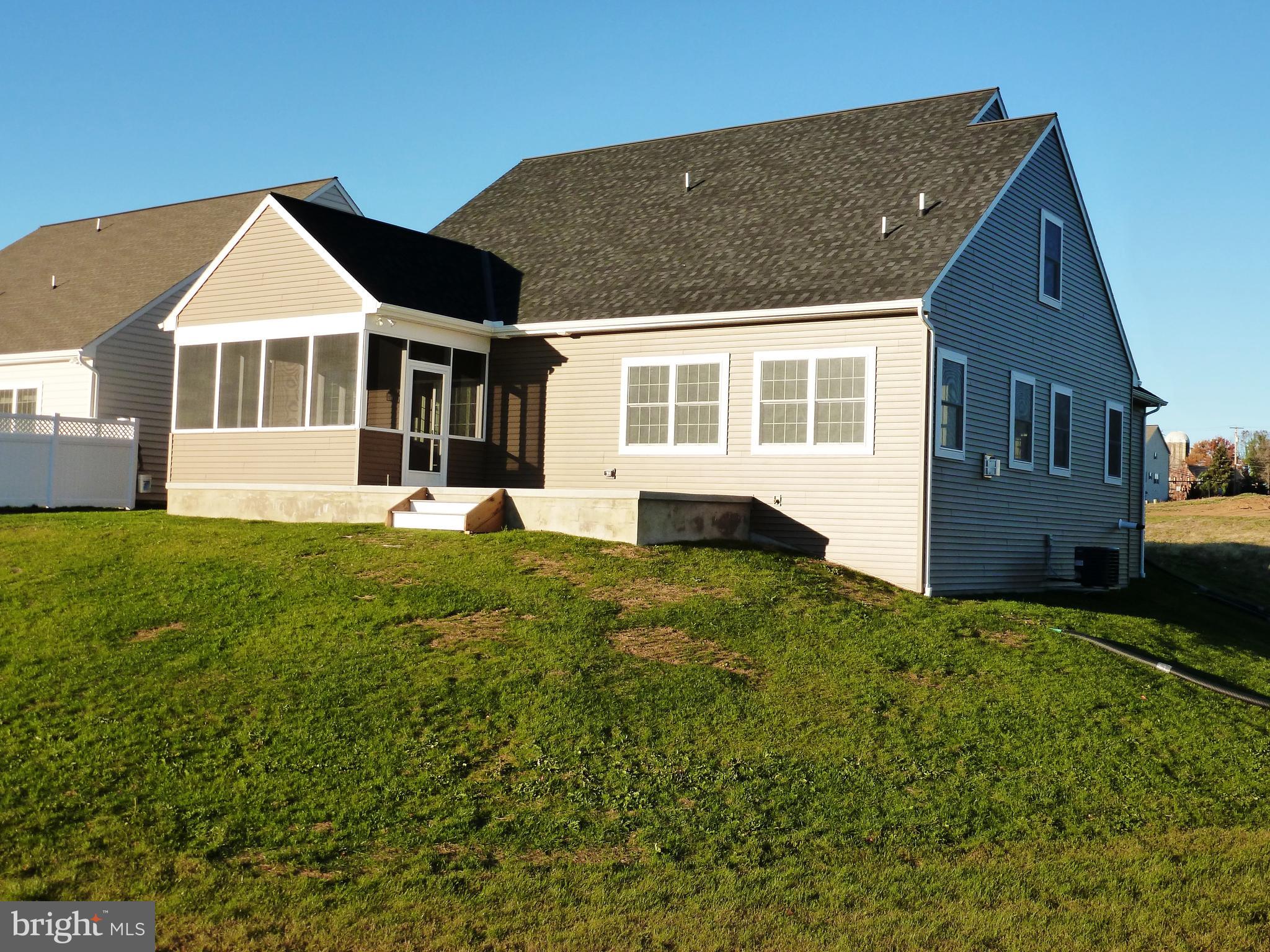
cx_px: 635
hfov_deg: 49.0
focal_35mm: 38
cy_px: 476
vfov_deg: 37.7
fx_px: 1394
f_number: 3.8
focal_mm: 6.8
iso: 160
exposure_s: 1/500
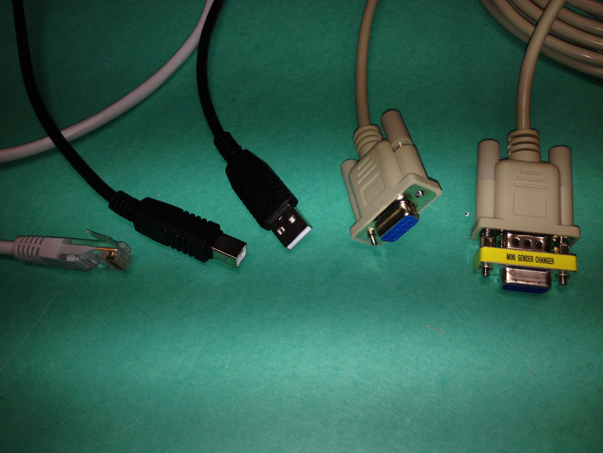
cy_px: 226
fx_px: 610
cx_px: 302
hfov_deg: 52.6
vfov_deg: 40.7
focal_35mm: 35
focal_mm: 4.28
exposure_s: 1/98
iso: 50
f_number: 2.4
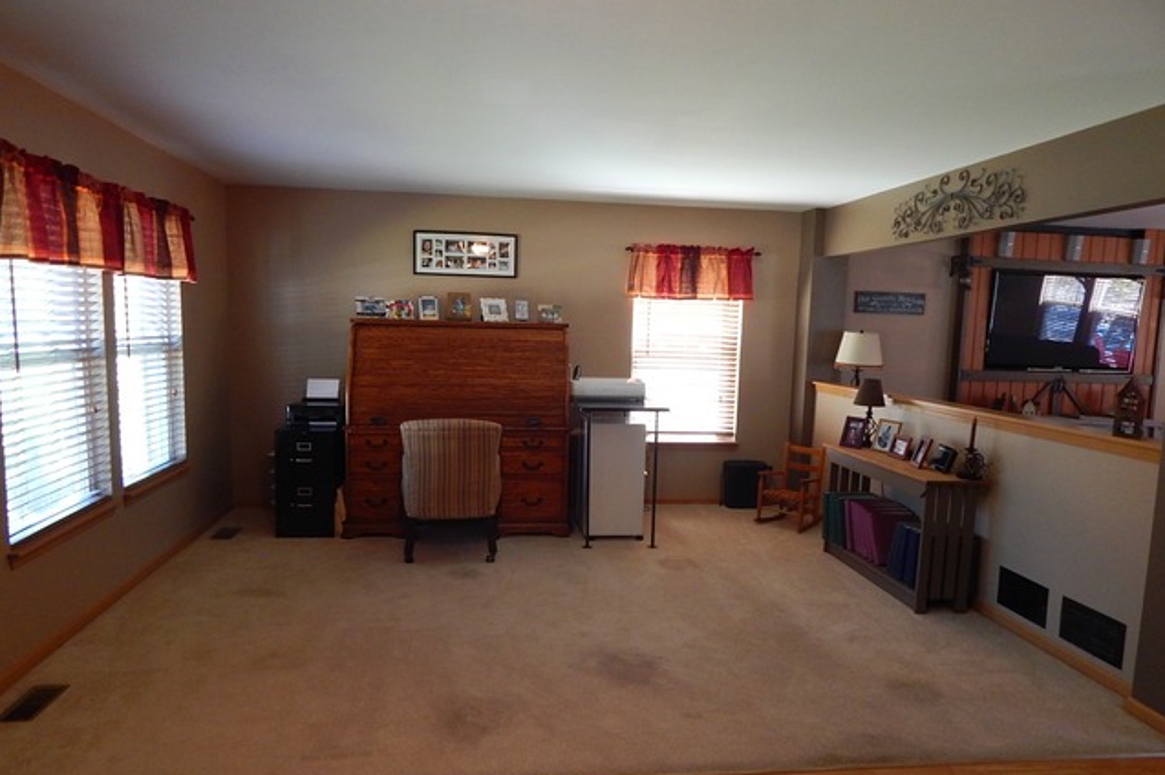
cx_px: 582
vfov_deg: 55.0
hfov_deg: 76.1
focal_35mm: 23
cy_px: 417
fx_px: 744
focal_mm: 4
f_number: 3
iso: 250
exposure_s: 1/30
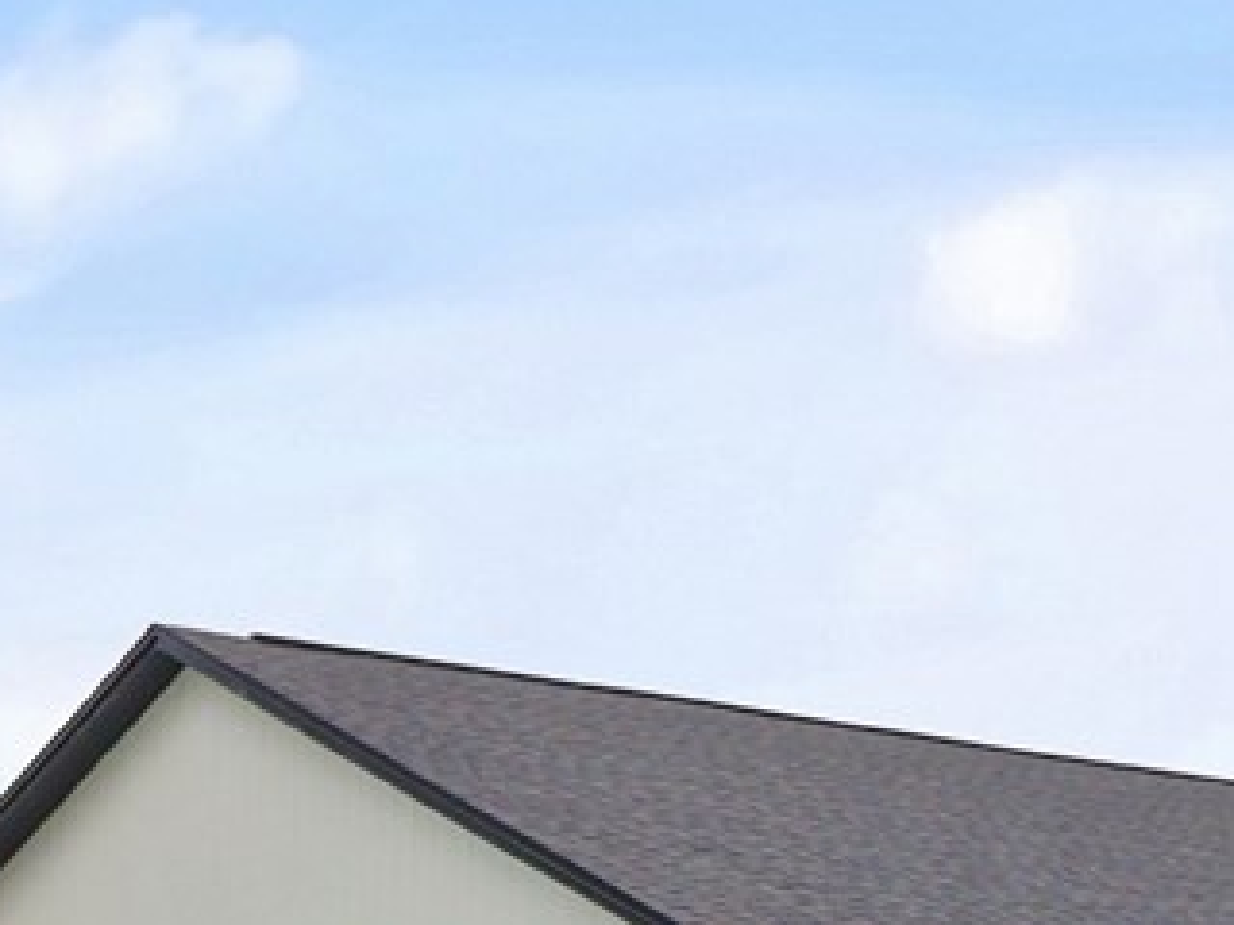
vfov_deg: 20.5
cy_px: 886
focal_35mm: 70
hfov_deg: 27.2
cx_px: 1003
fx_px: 2495
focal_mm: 7
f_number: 5
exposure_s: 1/200
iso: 200
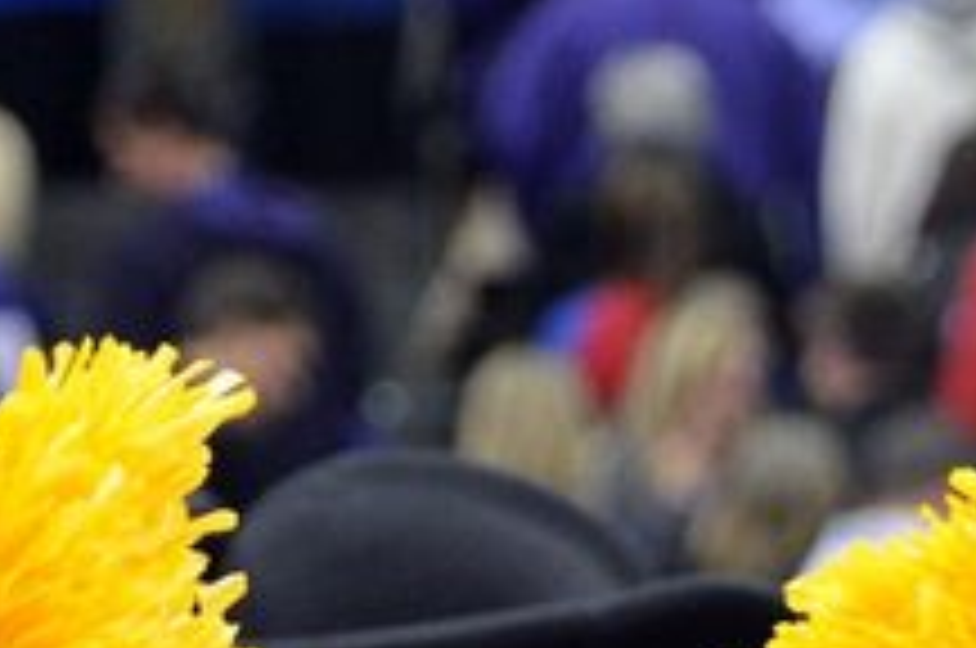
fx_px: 11992
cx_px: 949
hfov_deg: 4.7
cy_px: 1791
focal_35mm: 443
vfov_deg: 3.0
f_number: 2.8
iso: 2000
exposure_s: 1/640
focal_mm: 80
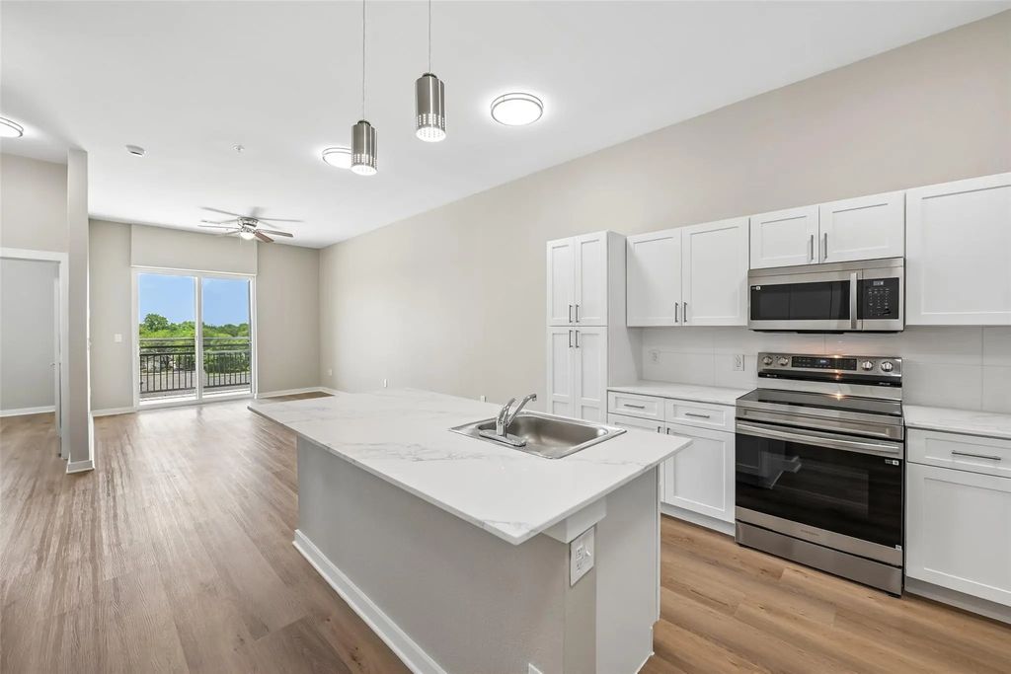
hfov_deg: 104.2
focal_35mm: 14
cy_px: 337
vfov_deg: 81.2
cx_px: 506
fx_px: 393
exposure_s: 1/80
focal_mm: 14
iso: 400
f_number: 8
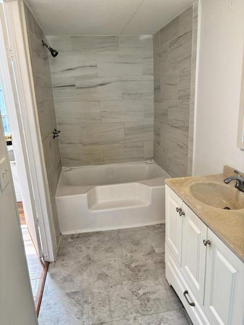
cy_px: 162
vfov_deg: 67.3
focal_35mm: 26
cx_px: 122
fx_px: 244
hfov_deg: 53.1
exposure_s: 1/121
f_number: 1.6
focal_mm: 5.96
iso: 64
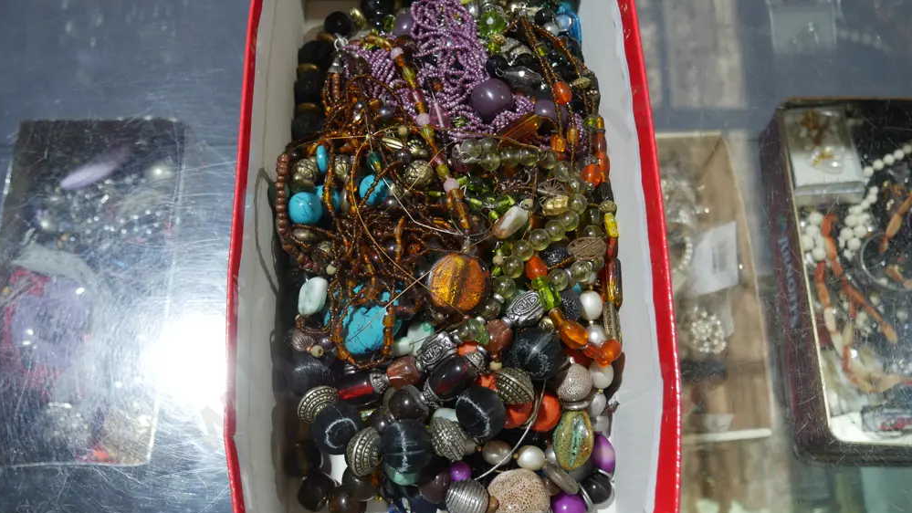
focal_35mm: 38
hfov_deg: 52.8
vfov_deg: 31.2
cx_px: 459
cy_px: 241
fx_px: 919
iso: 250
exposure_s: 1/60
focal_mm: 17
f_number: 4
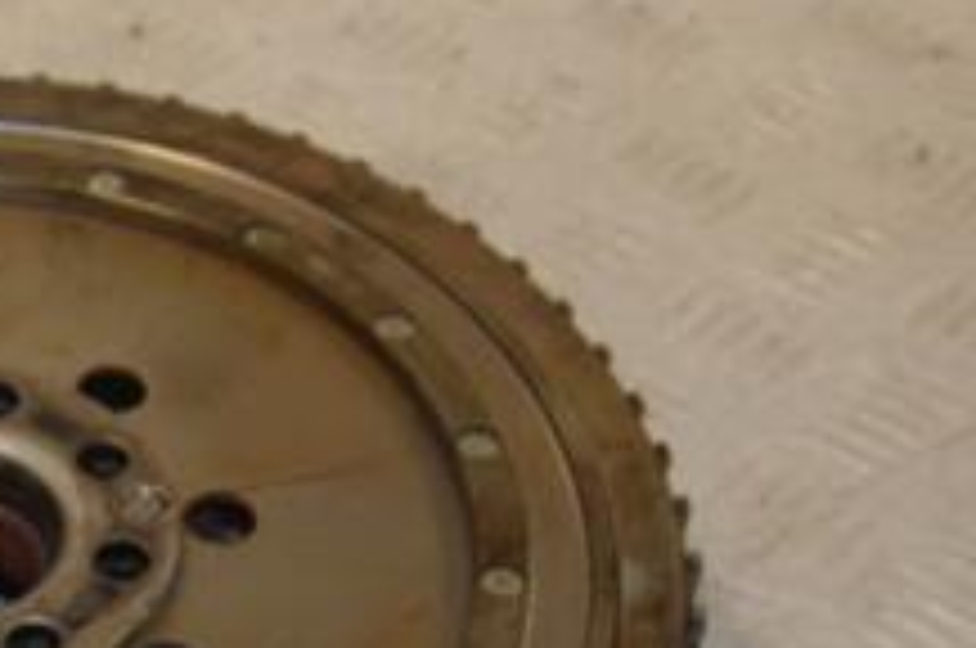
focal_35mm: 133
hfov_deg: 15.1
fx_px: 3600
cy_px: 558
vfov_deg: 10.2
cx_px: -49
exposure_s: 1/200
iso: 800
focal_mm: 32
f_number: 6.3
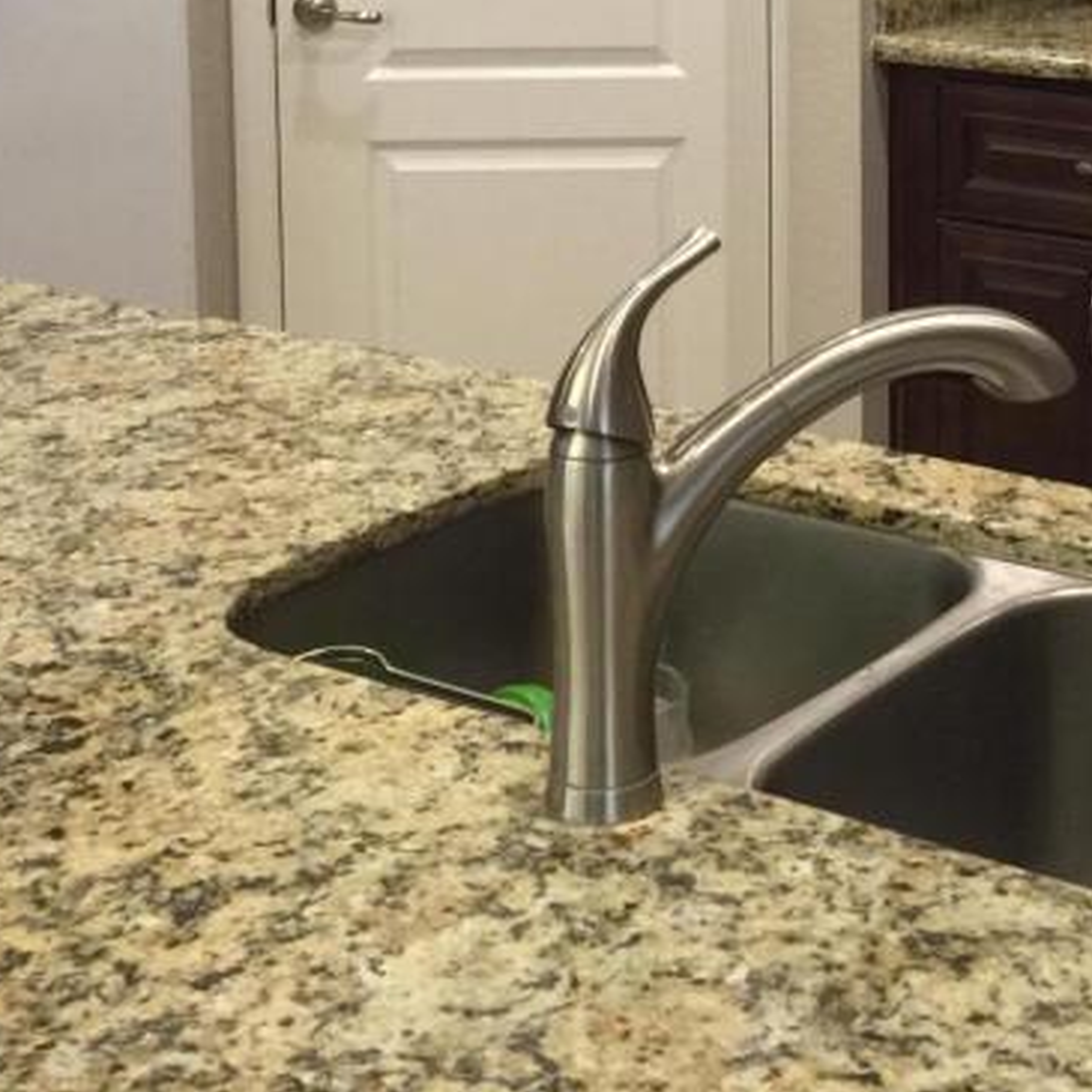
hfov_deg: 23.8
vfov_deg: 22.8
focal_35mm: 72
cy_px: -51
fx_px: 2570
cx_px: 769
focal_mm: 4.15
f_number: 2.2
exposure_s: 1/15
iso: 100
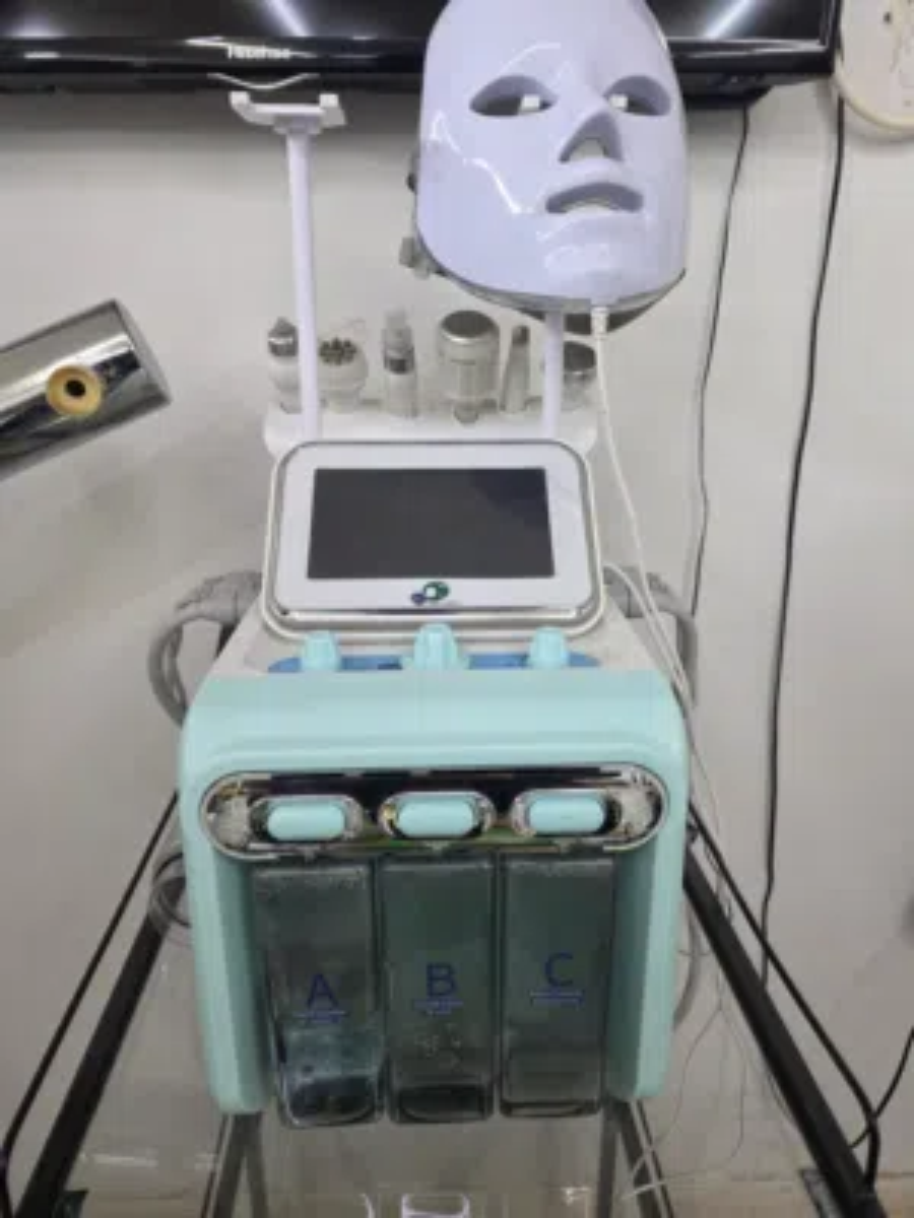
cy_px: 609
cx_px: 457
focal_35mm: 23
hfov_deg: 58.9
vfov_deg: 73.9
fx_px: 810
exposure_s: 1/100
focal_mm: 6.3
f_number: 1.7
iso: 400
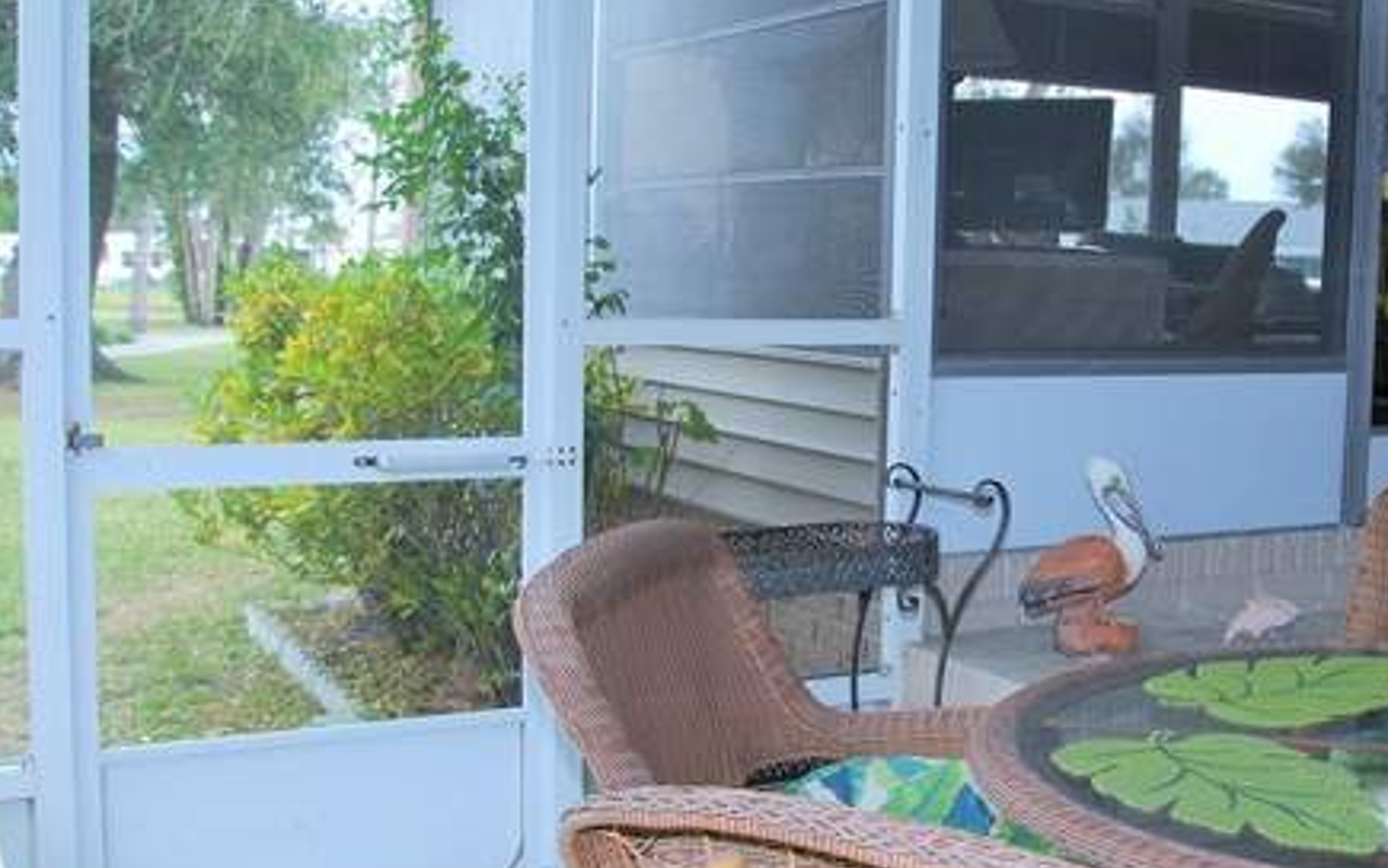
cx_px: 938
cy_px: 431
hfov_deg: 43.7
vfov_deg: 28.6
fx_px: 1702
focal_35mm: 45
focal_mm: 16
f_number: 4.5
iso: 200
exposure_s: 1/80
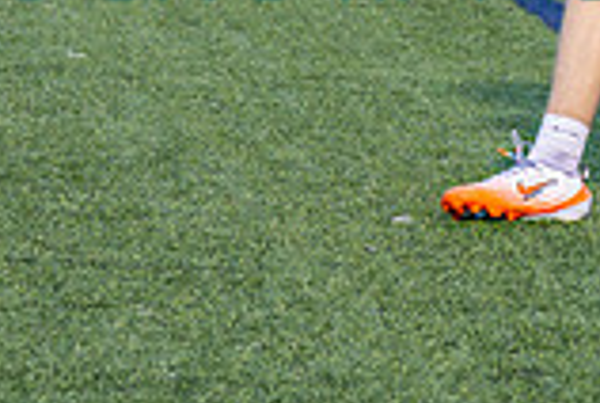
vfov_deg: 3.9
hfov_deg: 5.8
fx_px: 5894
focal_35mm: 353
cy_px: -279
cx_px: 845
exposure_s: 1/1000
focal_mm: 70
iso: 1600
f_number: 2.8
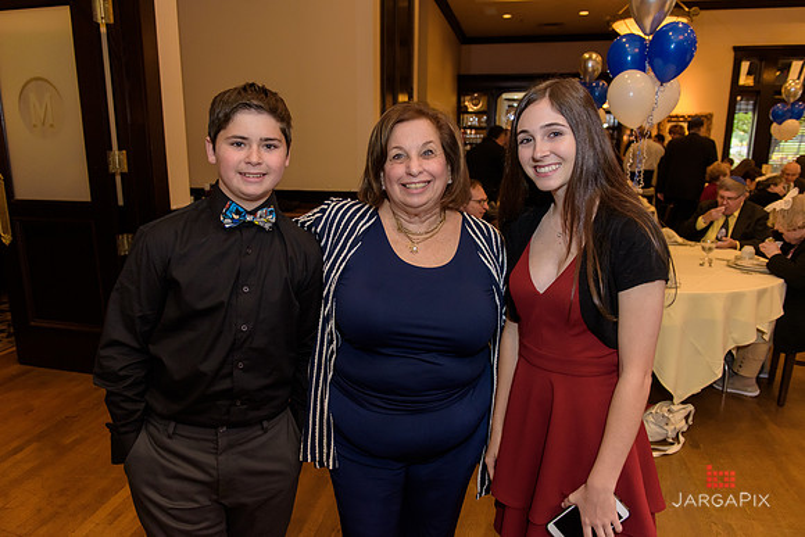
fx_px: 581
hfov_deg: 69.4
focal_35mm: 26
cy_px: 268
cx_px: 402
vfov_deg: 49.6
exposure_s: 1/125
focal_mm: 26
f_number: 3.2
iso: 1250
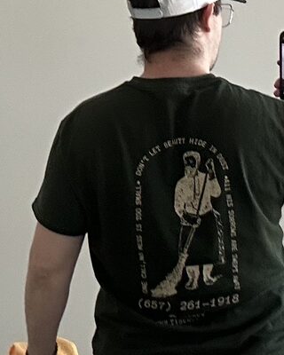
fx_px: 1229
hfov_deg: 13.2
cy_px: -36
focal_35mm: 117
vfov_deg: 16.0
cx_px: 135
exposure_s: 1/60
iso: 80
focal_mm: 2.69
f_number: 1.9
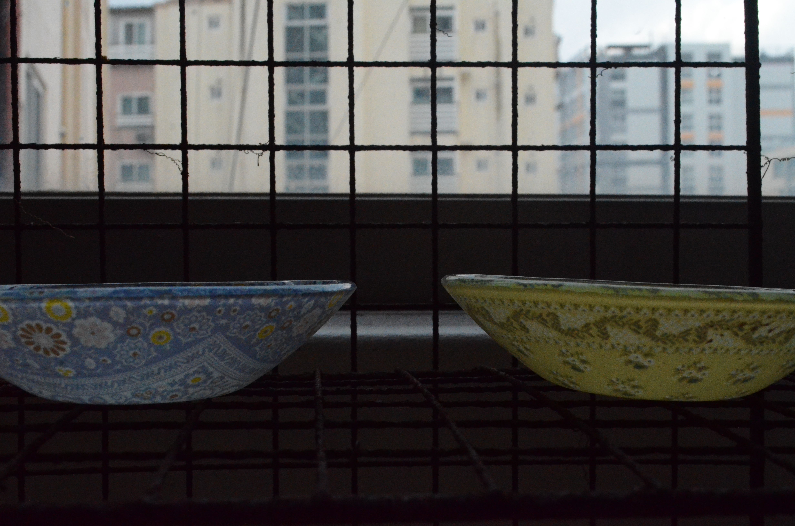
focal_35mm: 45
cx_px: 398
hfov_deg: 43.7
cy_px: 263
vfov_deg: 29.7
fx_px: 992
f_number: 13
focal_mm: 30
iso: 6400
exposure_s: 1/640
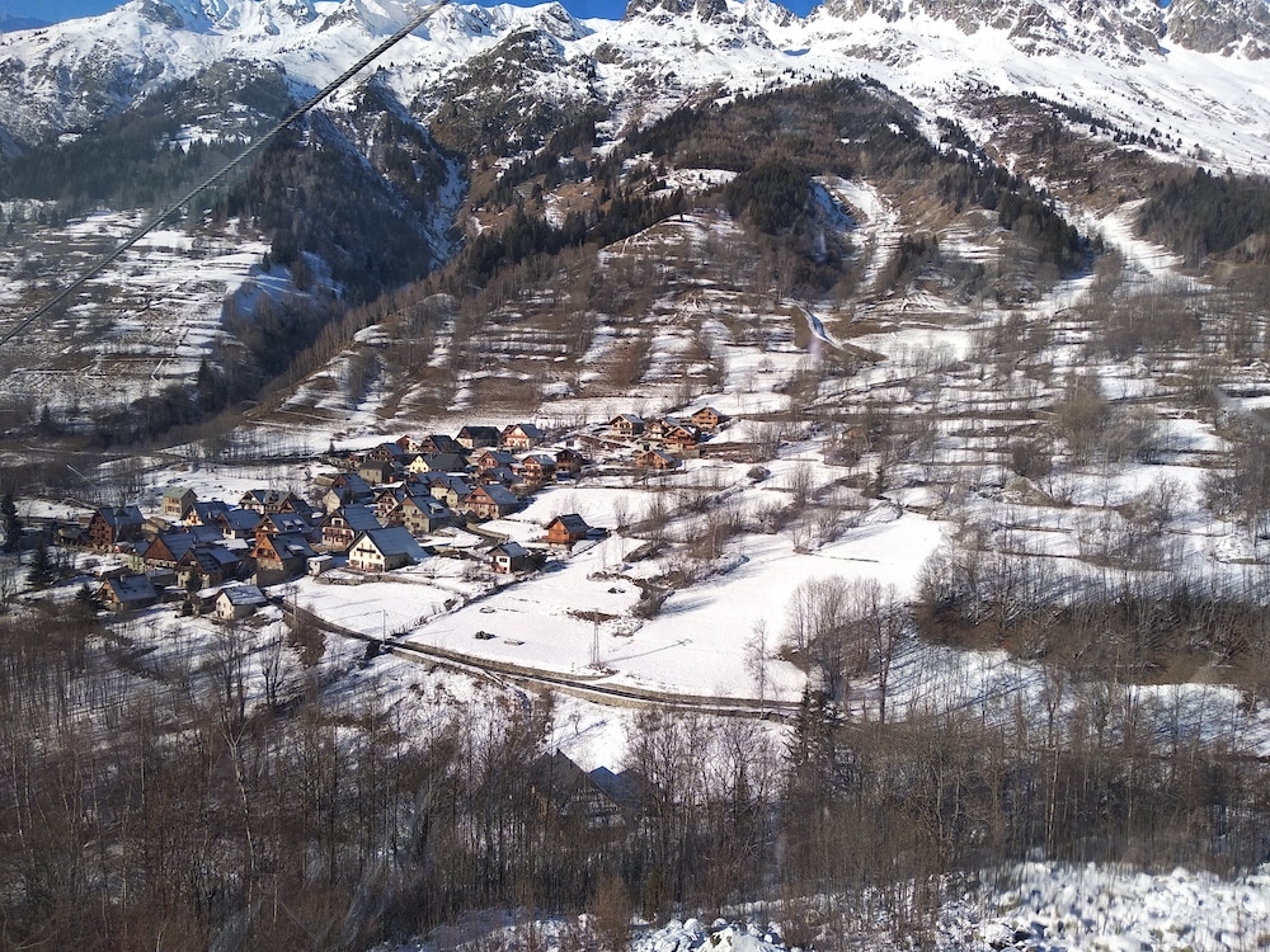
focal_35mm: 26
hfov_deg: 67.3
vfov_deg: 53.1
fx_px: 954
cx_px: 635
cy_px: 476
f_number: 2.2
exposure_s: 1/583
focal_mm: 3.81
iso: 100
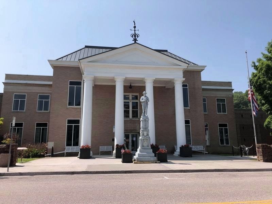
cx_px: 136
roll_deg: +1.6
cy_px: 102
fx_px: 220
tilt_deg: +10.6
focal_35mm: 28
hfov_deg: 63.4
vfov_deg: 49.7
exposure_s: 1/2000
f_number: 1.8
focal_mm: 4
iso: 20
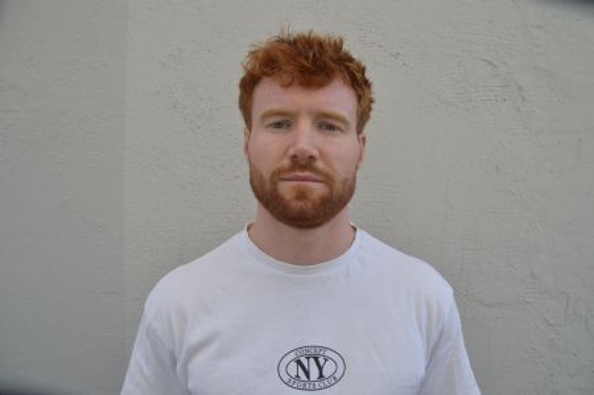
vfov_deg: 47.8
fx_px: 445
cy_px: 198
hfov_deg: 67.4
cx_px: 297
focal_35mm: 27
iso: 220
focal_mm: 18
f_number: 5.6
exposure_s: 1/125
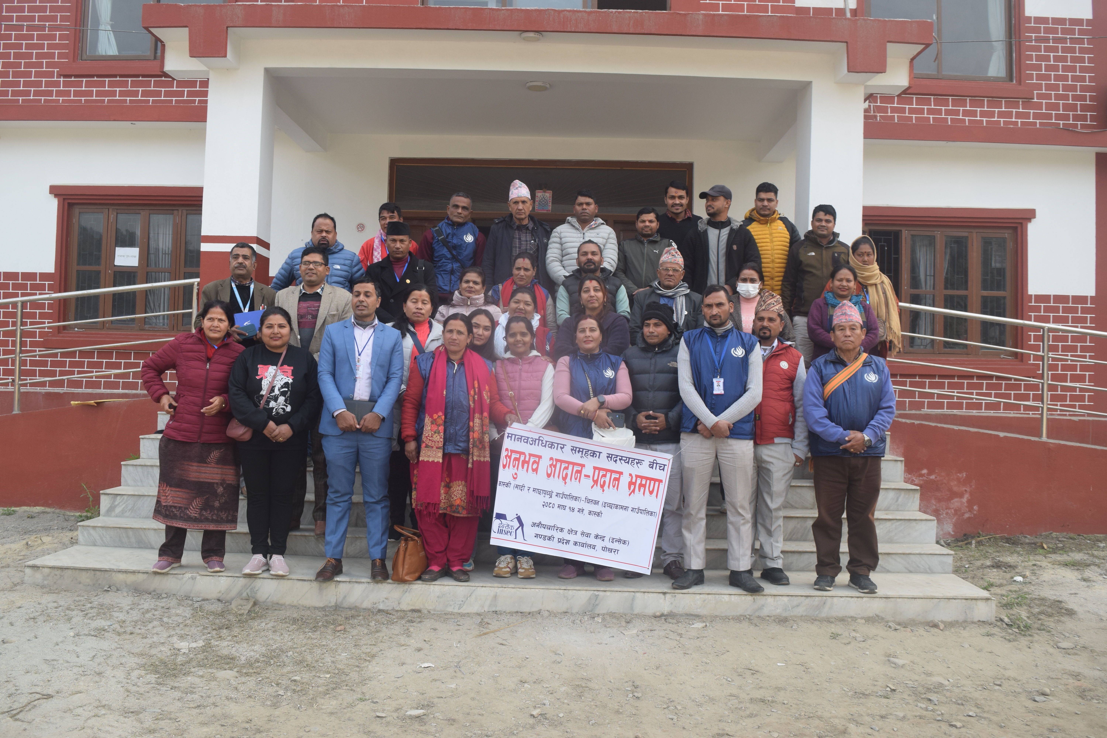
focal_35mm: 30
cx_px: 554
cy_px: 369
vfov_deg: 43.6
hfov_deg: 61.9
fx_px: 922
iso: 400
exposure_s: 1/200
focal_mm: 20
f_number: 7.1
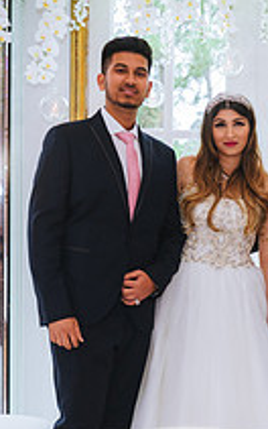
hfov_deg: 15.3
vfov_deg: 24.5
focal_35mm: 84
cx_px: 256
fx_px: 981
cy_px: 278
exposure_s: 1/200
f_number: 2.8
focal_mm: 30
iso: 800
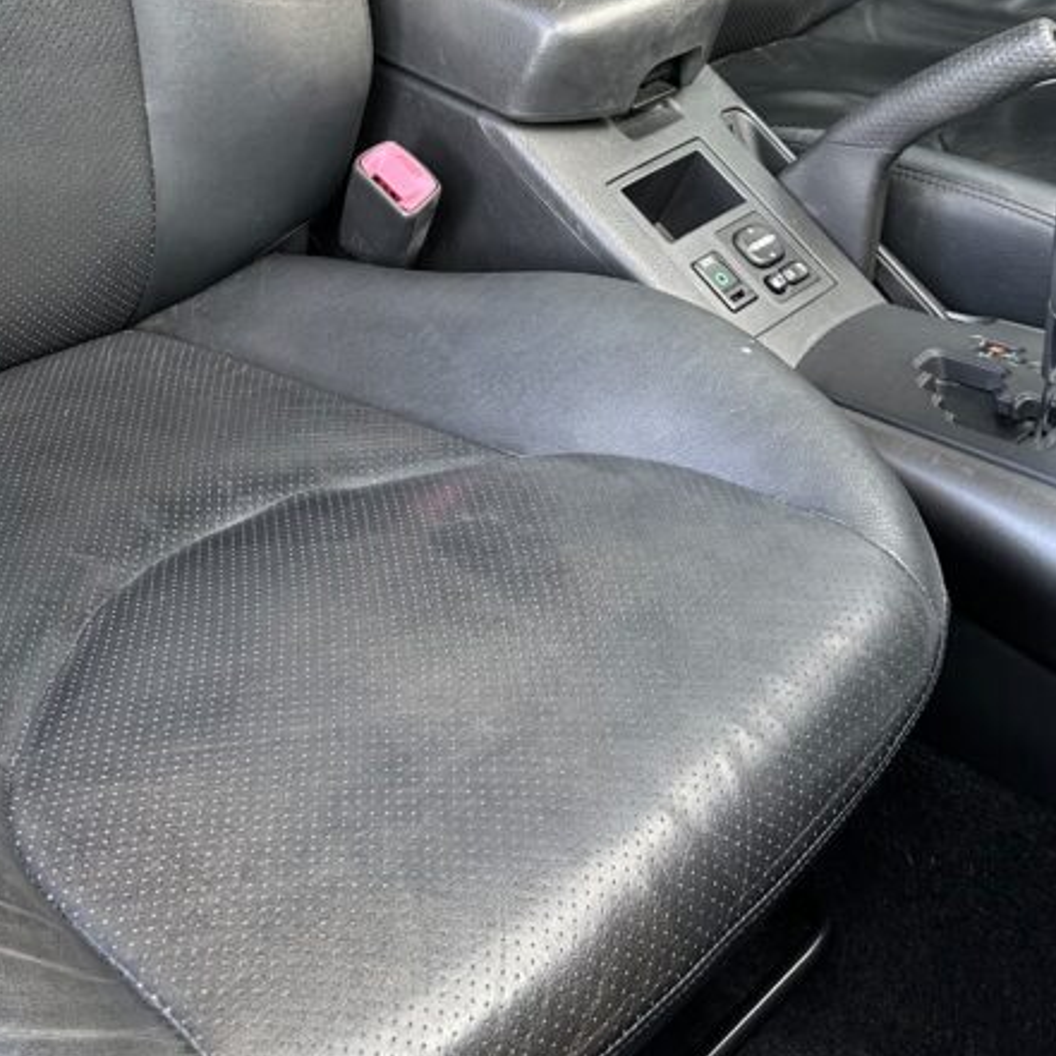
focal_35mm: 51
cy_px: -6
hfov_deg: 33.1
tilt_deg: -21.6
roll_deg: -4.7
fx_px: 1760
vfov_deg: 30.9
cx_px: 362
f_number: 1.78
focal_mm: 6.86
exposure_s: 1/121
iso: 200
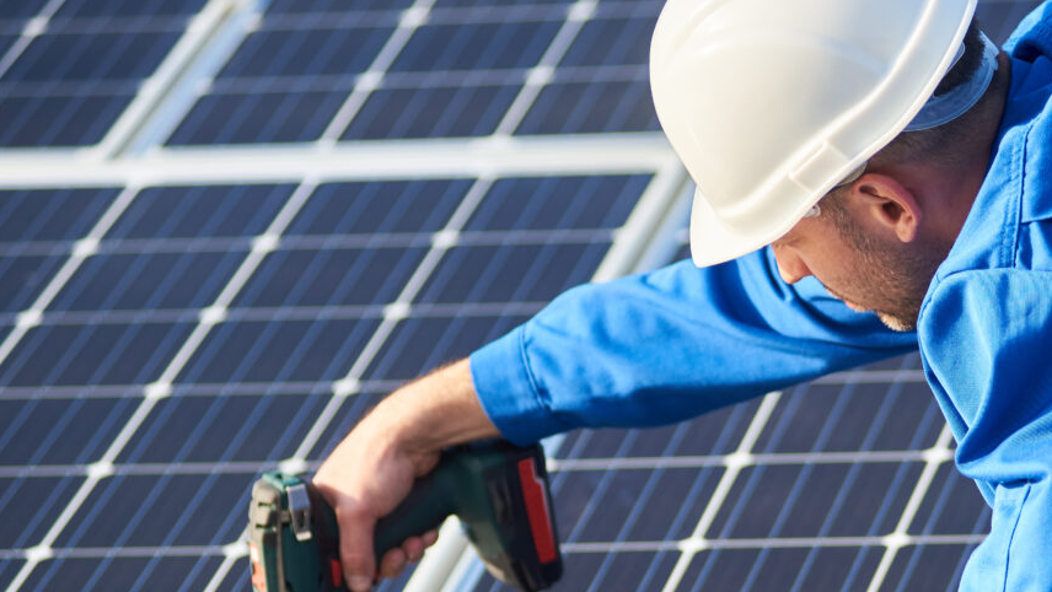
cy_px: 536
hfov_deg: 9.2
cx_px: 763
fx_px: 6557
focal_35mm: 235
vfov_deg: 5.2
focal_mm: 125
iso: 100
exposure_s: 1/1250
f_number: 2.8
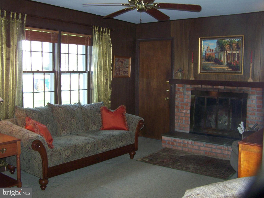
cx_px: 132
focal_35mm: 38
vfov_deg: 37.7
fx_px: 290
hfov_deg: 49.0
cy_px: 99
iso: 160
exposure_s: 1/60
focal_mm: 6.3
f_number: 2.8
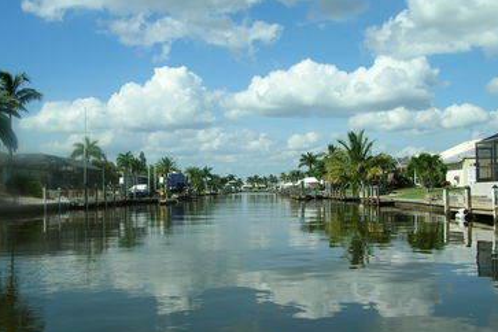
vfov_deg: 35.0
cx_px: 248
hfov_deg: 50.7
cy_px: 187
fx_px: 526
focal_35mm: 38
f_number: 3.7
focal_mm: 6
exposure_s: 1/1027
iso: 50
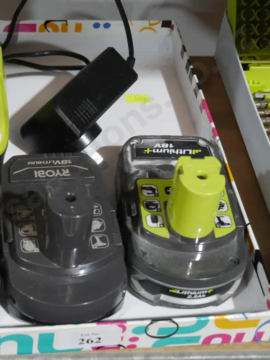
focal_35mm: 73
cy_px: 179
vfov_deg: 26.7
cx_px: 56
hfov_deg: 20.0
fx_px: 760
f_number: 5.3
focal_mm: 27
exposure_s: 1/60
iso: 2000
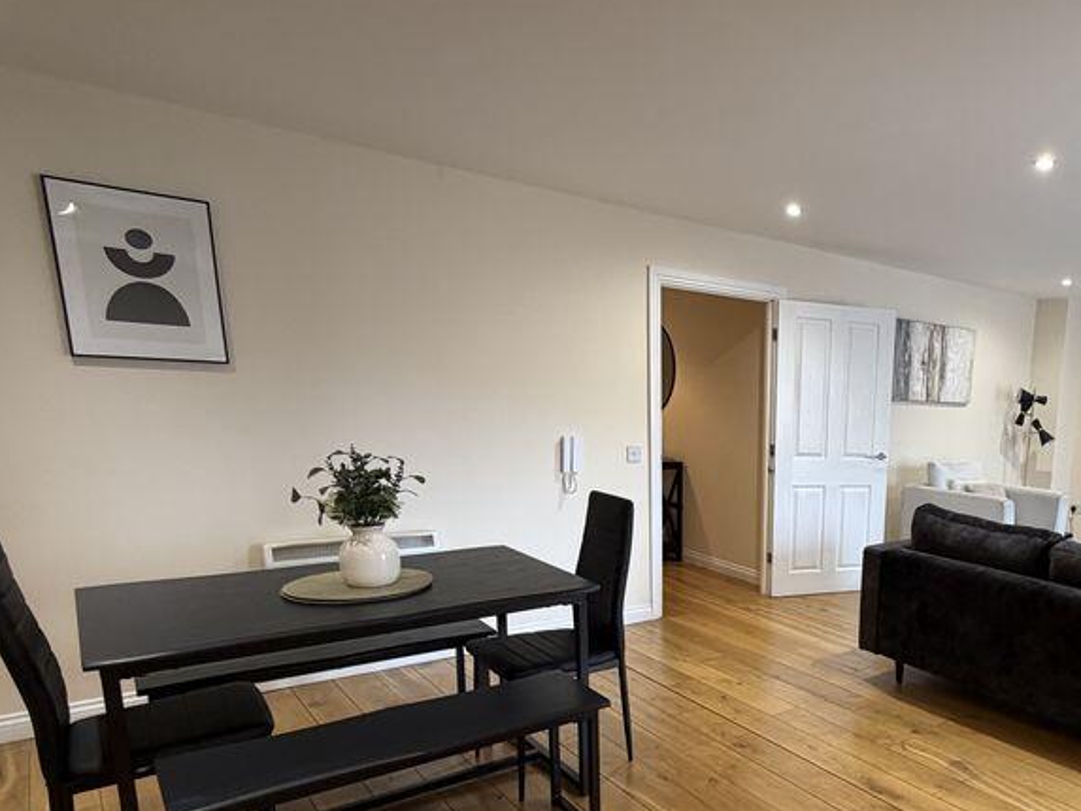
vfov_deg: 53.5
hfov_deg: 64.3
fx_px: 781
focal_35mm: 25
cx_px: 840
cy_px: 560
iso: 200
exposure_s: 1/50
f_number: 2.2
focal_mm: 2.22
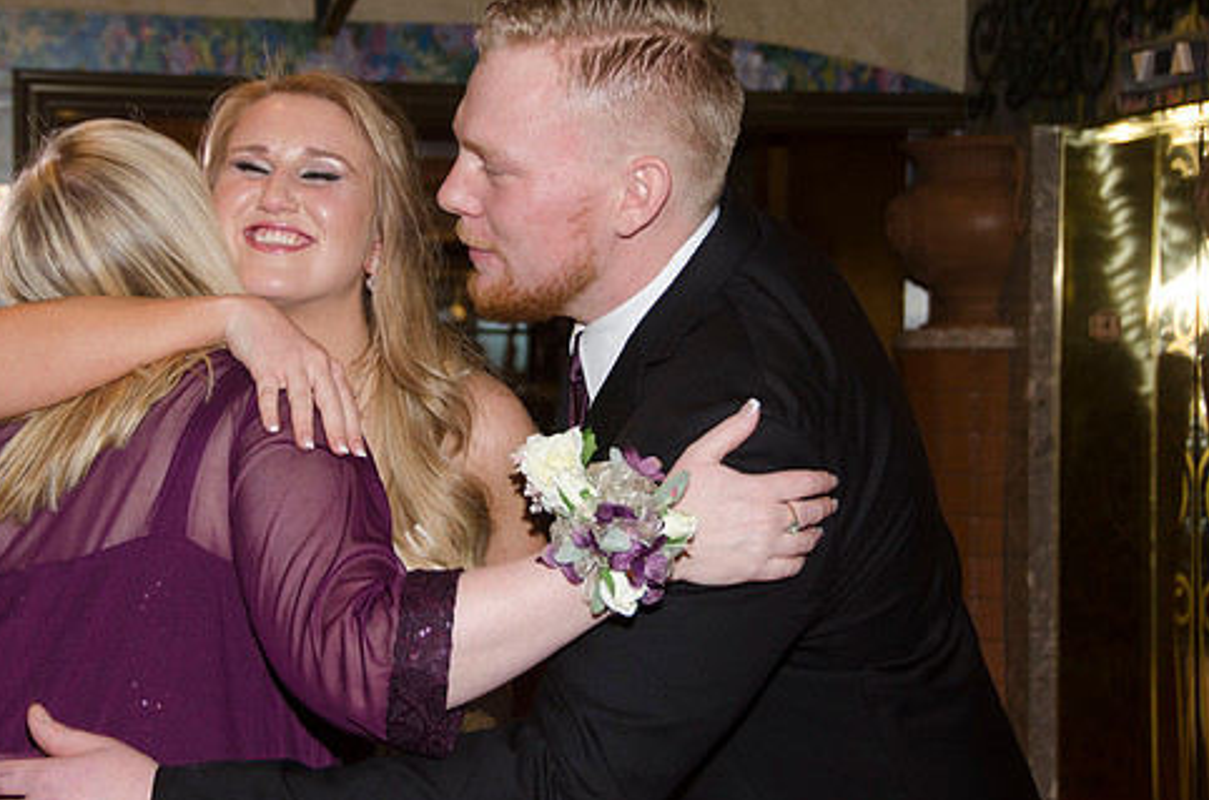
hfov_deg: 24.5
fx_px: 2781
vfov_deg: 16.4
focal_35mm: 83
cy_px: 336
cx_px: 492
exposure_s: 1/60
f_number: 5.6
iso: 400
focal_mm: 46
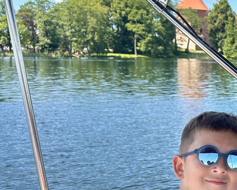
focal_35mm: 76
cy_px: 121
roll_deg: +0.6
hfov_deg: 21.2
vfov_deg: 20.1
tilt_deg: -5.7
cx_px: 356
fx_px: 533
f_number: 1.78
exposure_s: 1/2028
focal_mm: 6.86
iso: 80
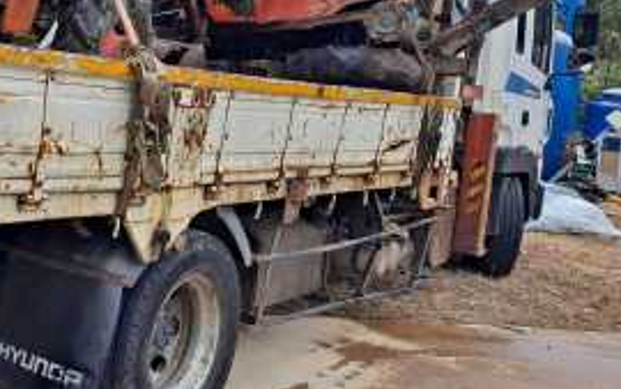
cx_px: 9
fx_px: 897
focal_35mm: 53
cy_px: 91
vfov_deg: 24.1
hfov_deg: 34.9
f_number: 2
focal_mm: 4.6
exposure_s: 1/444
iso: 32
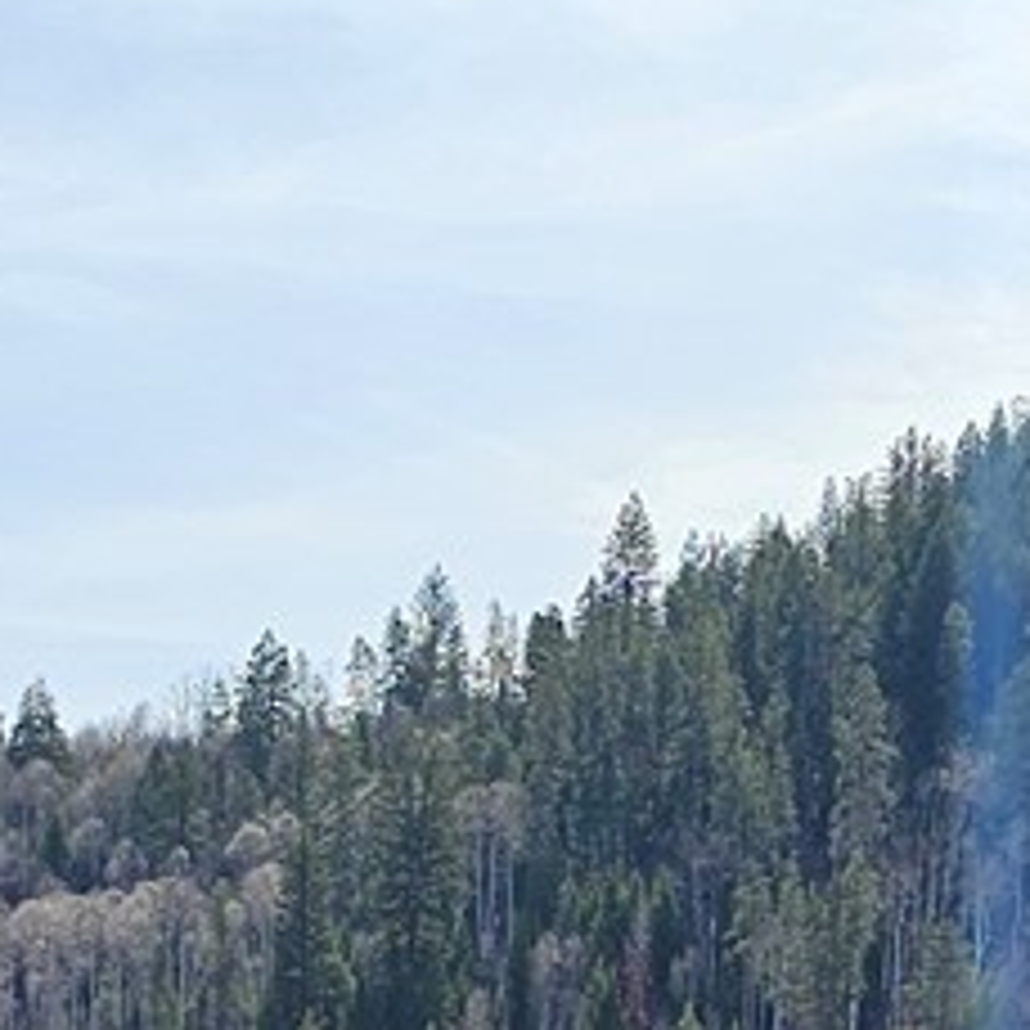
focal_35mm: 142
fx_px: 4780
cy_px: 1651
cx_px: 256
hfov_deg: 12.3
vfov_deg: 11.7
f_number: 1.7
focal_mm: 6.3
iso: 10
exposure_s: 1/1354
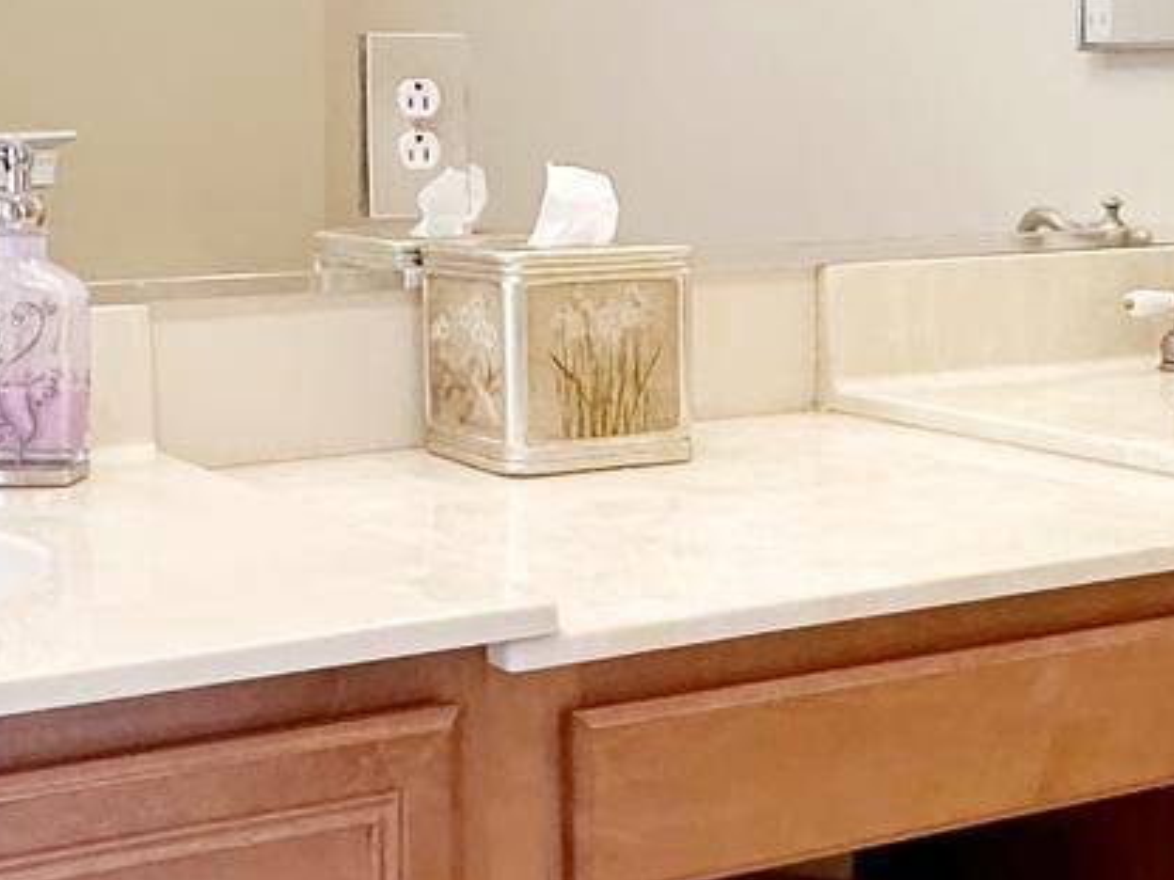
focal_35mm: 69
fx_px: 2340
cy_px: 121
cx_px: 483
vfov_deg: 20.9
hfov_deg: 28.1
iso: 320
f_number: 2.2
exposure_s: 1/120
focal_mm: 2.22
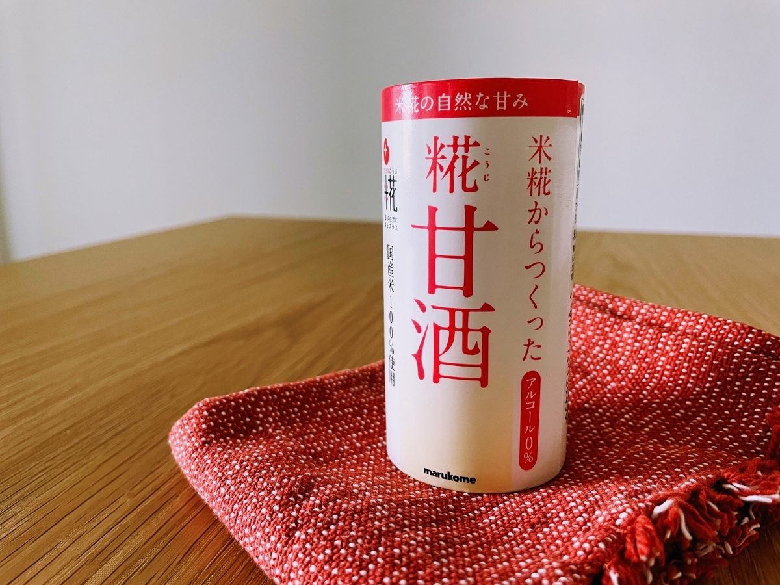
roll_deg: +0.1
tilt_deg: -13.6
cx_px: 390
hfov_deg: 67.3
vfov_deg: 53.1
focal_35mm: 26
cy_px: 292
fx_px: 586
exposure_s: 1/62
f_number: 1.6
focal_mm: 4.2
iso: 125
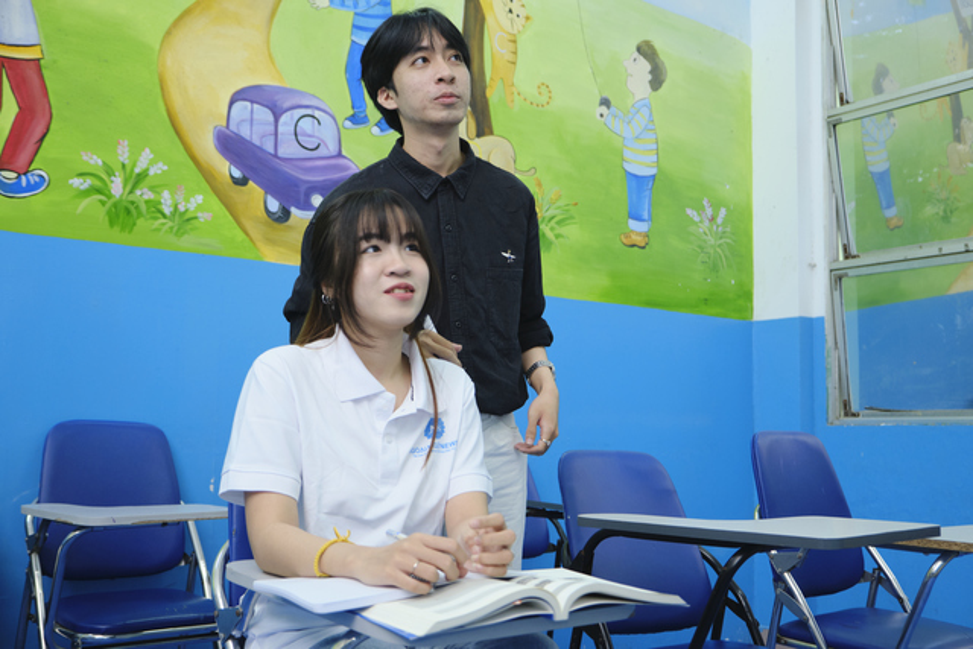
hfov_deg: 50.7
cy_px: 324
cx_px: 486
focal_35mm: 38
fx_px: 1027
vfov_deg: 35.1
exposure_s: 1/100
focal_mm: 25.4
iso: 1250
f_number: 3.2
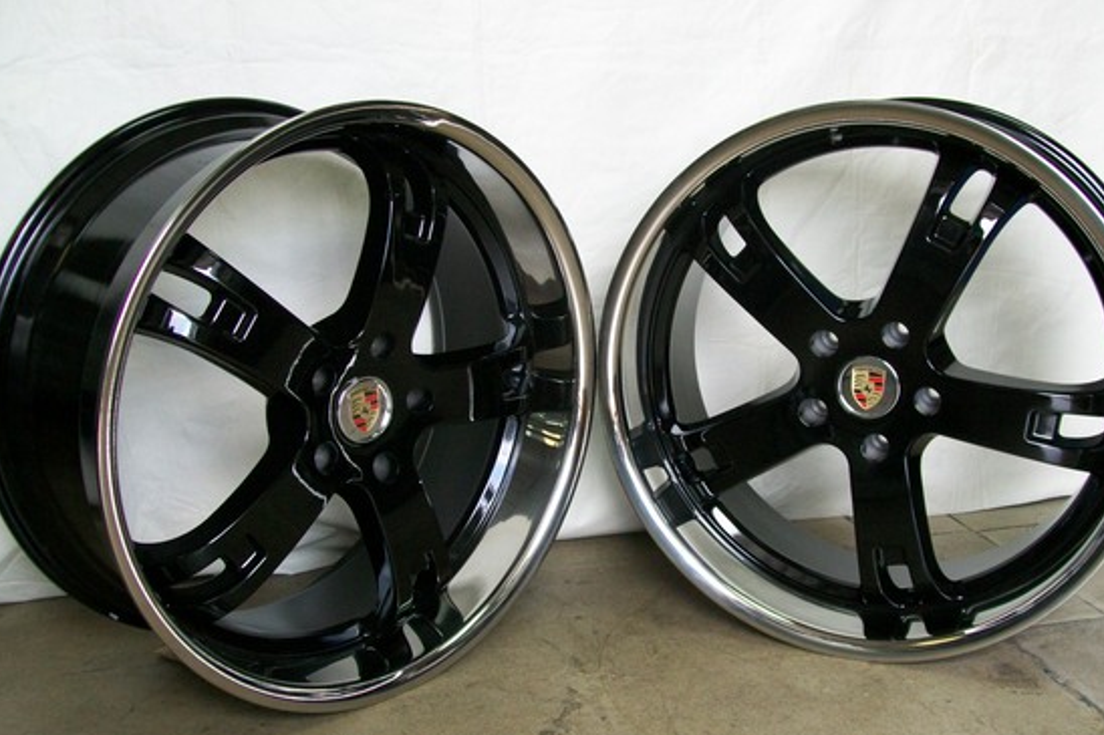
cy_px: 413
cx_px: 572
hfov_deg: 47.4
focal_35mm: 41
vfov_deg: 32.6
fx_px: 1257
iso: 93
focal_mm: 6
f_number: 2.7
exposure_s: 1/60
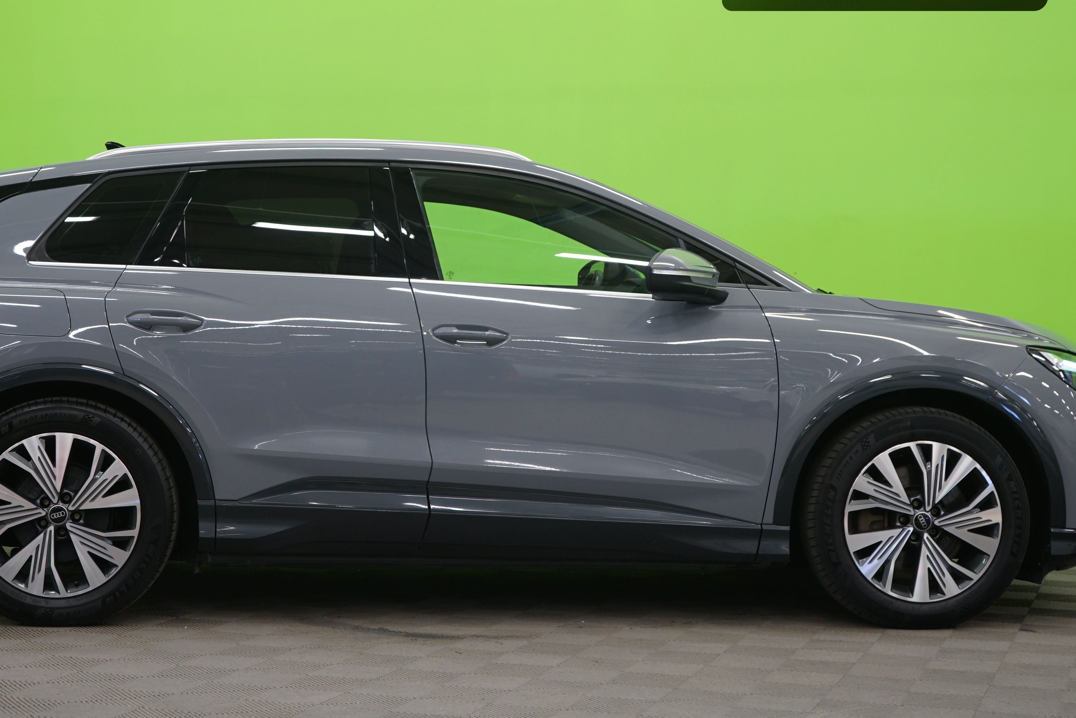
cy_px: 271
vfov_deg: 20.3
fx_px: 2003
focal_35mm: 67
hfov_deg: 30.0
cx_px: 458
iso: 400
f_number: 5
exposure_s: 1/8
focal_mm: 47
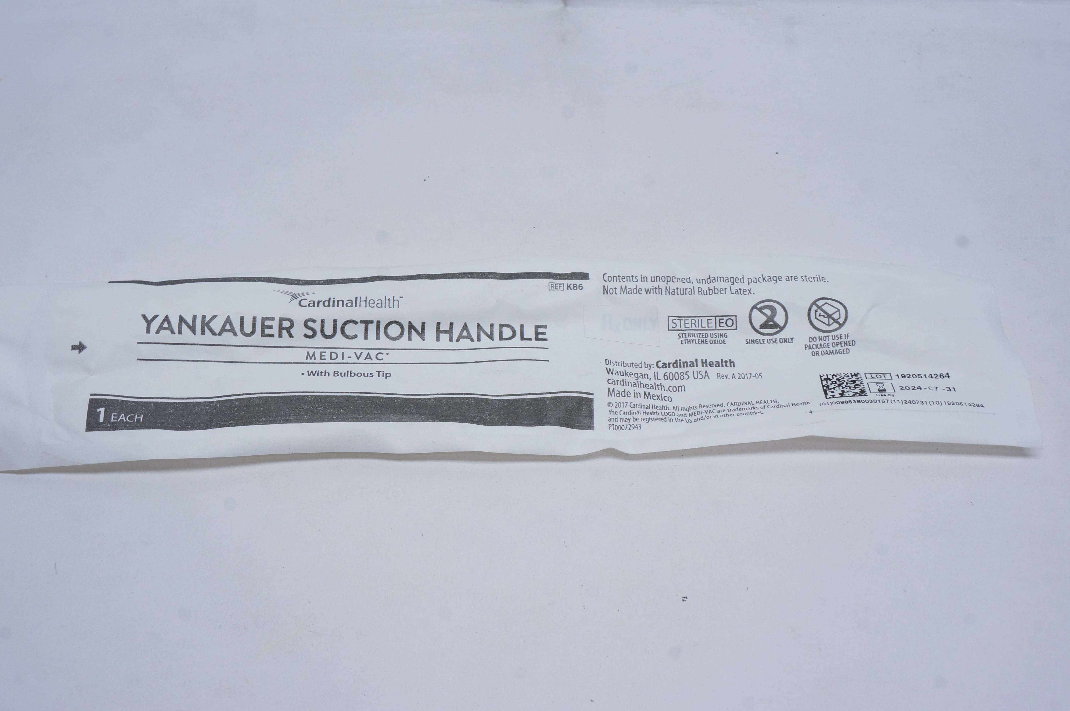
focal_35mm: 46
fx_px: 1381
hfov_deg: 42.4
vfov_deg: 28.9
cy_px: 356
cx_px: 535
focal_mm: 31
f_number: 13
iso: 400
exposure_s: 1/15
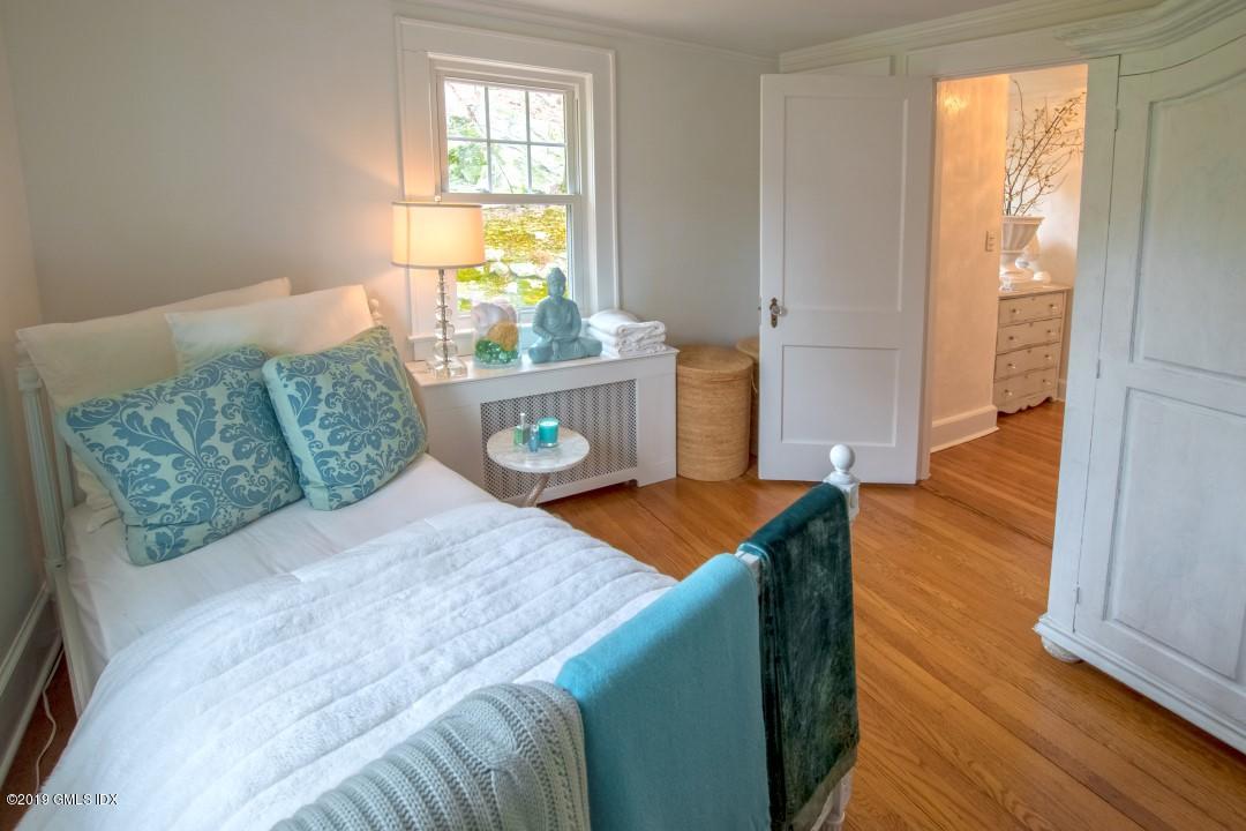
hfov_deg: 100.4
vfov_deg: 77.3
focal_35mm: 15
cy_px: 416
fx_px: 519
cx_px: 623
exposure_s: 1/100
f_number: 8
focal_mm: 10
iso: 640
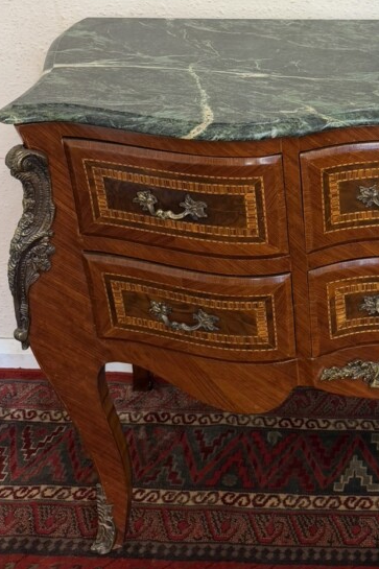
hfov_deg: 23.2
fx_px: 869
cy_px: 124
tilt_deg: -23.8
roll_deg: -0.4
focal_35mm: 55
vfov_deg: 35.2
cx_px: 408
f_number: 1.78
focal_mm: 6.76
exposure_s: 1/50
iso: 125
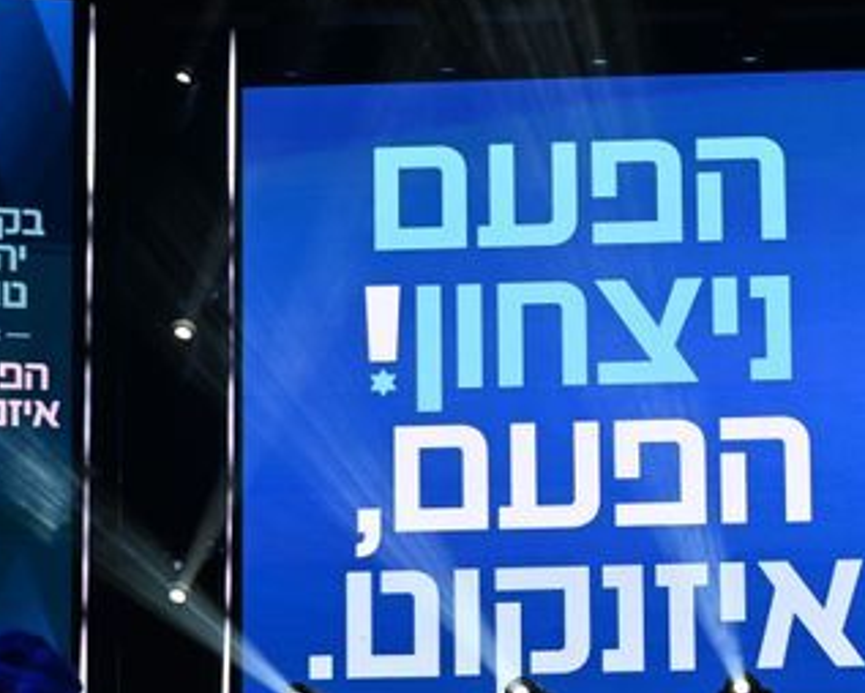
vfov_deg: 14.1
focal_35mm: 109
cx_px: 786
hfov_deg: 17.3
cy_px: 476
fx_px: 2792
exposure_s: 1/125
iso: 800
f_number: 4
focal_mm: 24
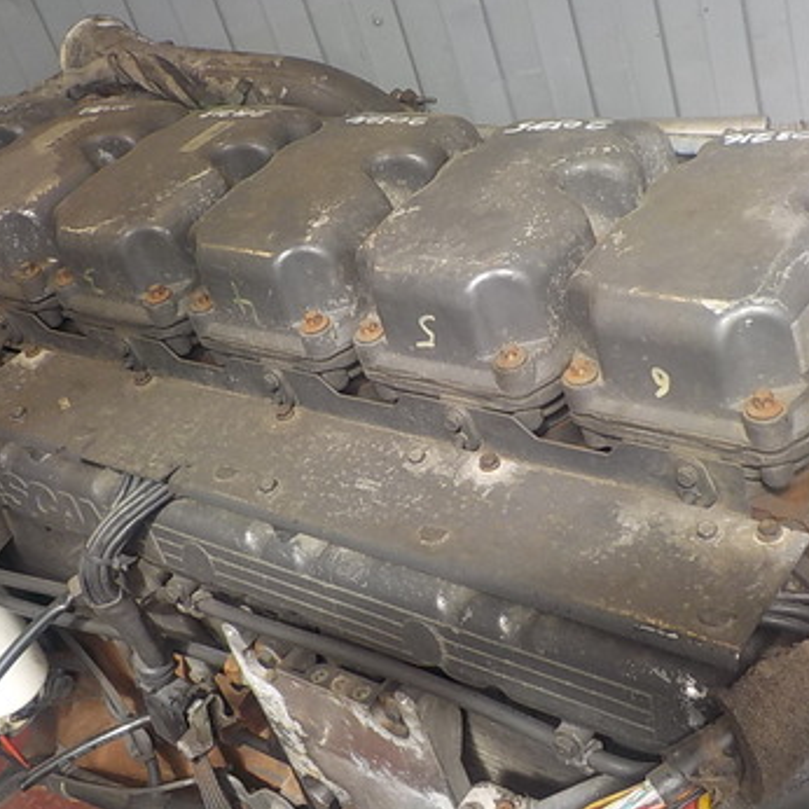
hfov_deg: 34.7
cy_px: 341
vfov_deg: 34.6
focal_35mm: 49
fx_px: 1296
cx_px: 397
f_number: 3.3
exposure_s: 1/160
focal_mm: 4.1
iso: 125
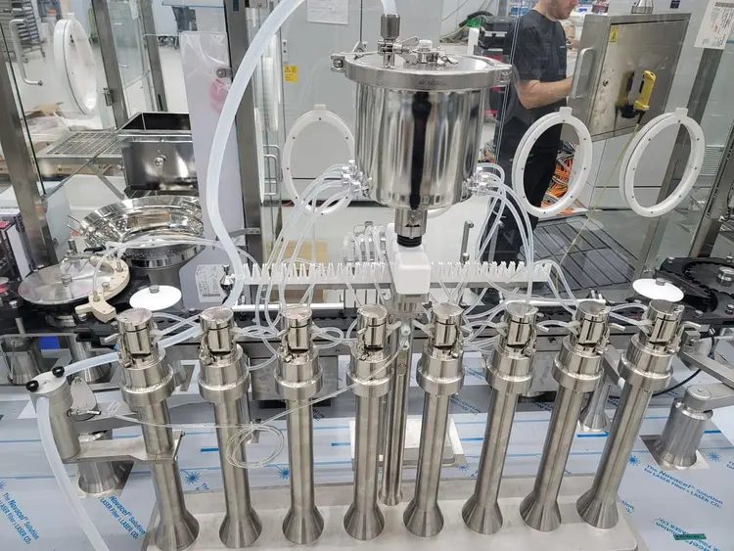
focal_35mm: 25
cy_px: 276
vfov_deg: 54.9
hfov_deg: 69.4
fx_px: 530
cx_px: 367
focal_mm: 7
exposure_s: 1/100
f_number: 1.8
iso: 250
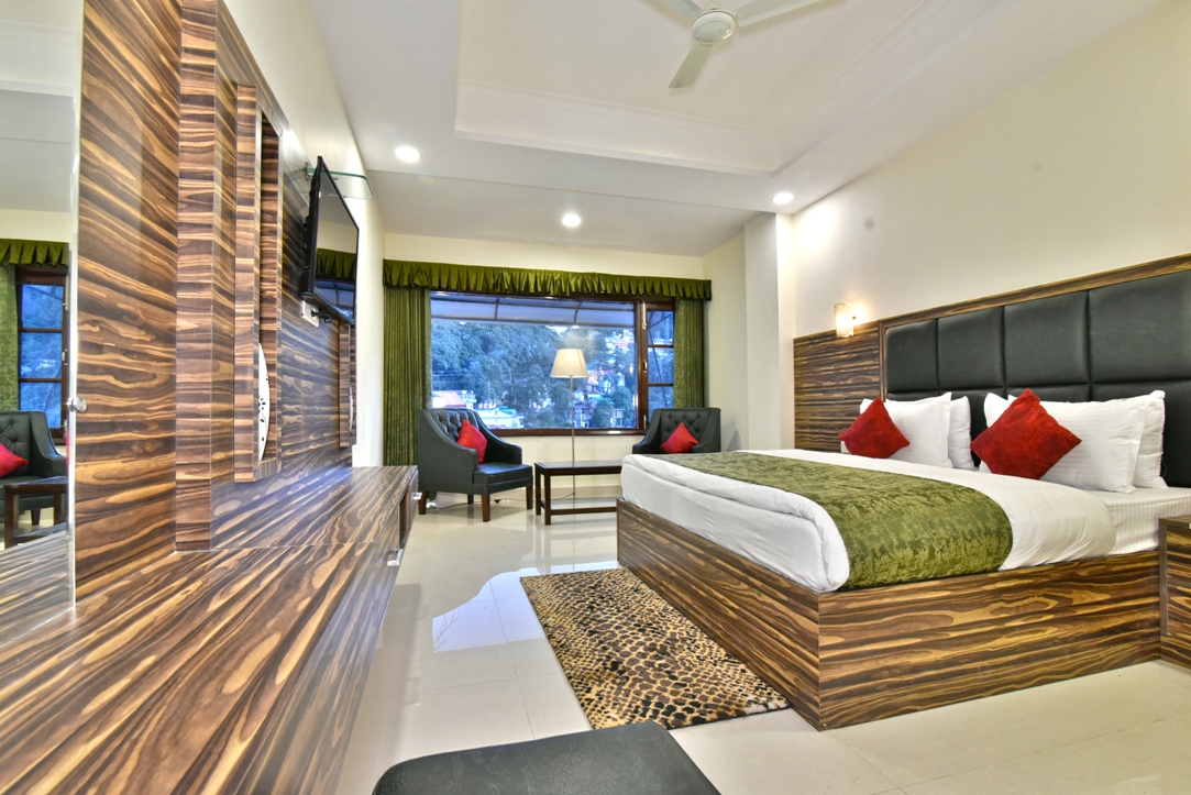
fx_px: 530
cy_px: 398
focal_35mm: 16
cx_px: 596
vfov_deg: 73.8
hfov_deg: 96.7
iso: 4000
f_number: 8
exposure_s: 1/100
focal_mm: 16
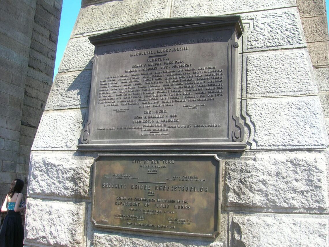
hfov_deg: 54.0
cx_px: 164
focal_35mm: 34
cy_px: 124
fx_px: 323
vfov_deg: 41.8
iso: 50
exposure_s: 1/112
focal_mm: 5.7
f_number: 4.9
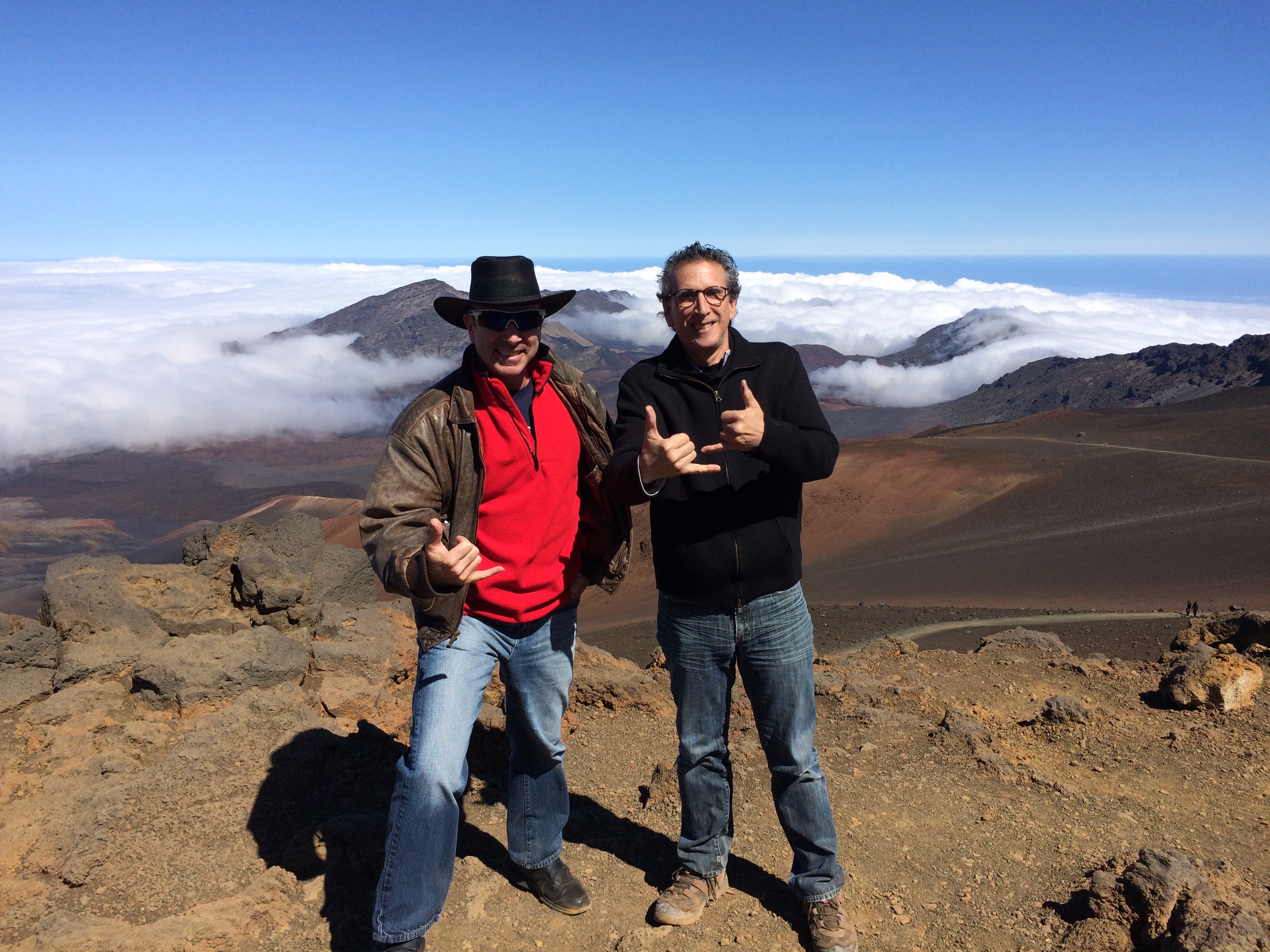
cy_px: 476
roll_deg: +0.1
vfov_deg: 48.2
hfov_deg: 61.7
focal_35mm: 29
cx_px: 635
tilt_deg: -11.5
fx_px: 1064
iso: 32
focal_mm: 4.15
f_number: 2.2
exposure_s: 1/3731
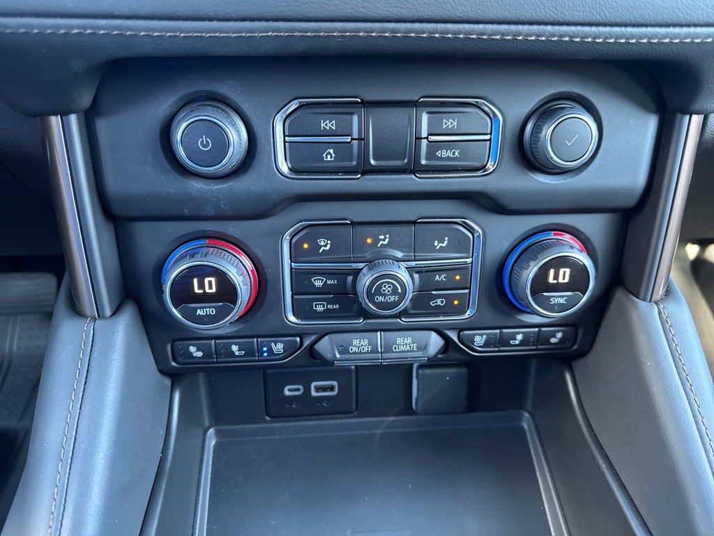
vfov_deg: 56.8
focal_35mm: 24
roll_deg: -1.0
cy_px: 268
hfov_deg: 71.6
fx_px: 495
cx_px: 357
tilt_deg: -39.7
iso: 500
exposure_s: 1/48
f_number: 1.78
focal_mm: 6.76
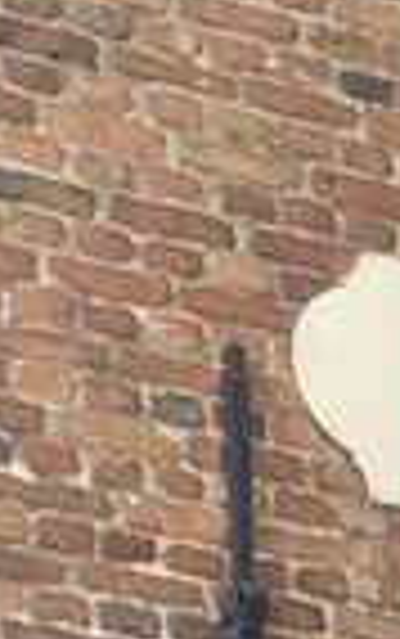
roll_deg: +0.9
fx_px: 3847
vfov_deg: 8.0
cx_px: 957
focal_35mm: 221
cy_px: 1984
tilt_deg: -1.3
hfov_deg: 5.7
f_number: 2.2
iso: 32
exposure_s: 1/119
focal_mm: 4.15
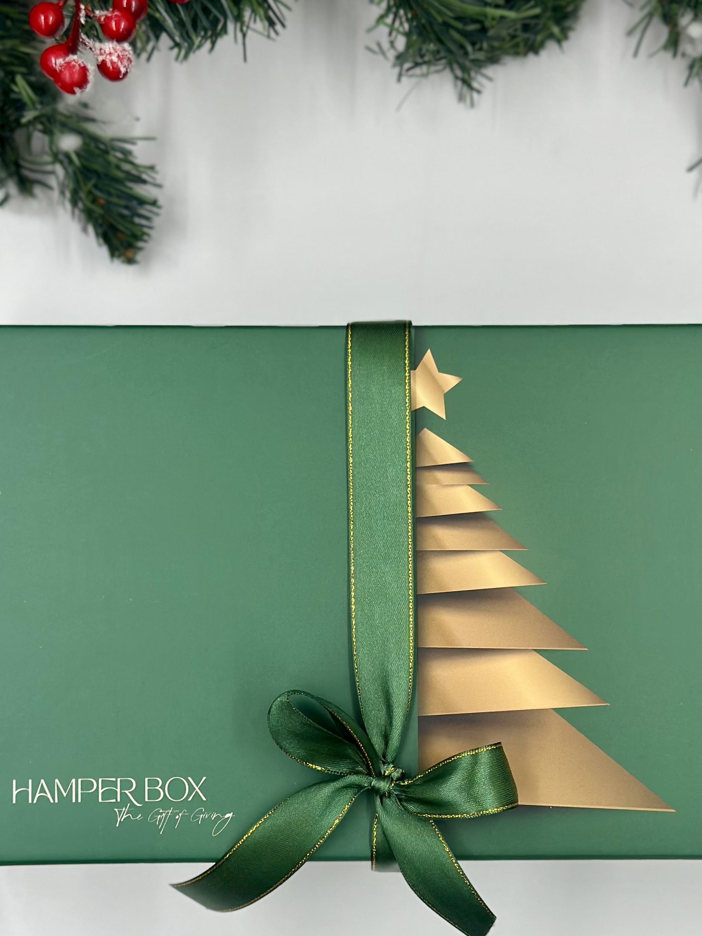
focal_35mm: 69
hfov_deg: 21.3
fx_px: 1866
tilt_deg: -86.4
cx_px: 417
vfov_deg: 28.1
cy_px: 591
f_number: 1.78
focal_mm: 6.86
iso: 80
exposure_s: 1/574
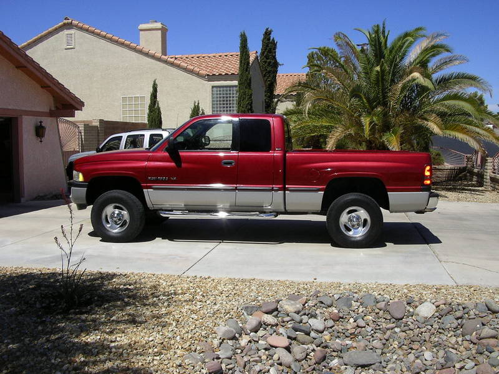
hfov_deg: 49.0
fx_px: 548
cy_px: 187
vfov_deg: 37.7
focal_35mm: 38
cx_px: 250
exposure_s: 1/1250
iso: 64
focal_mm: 5.8
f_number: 4.1
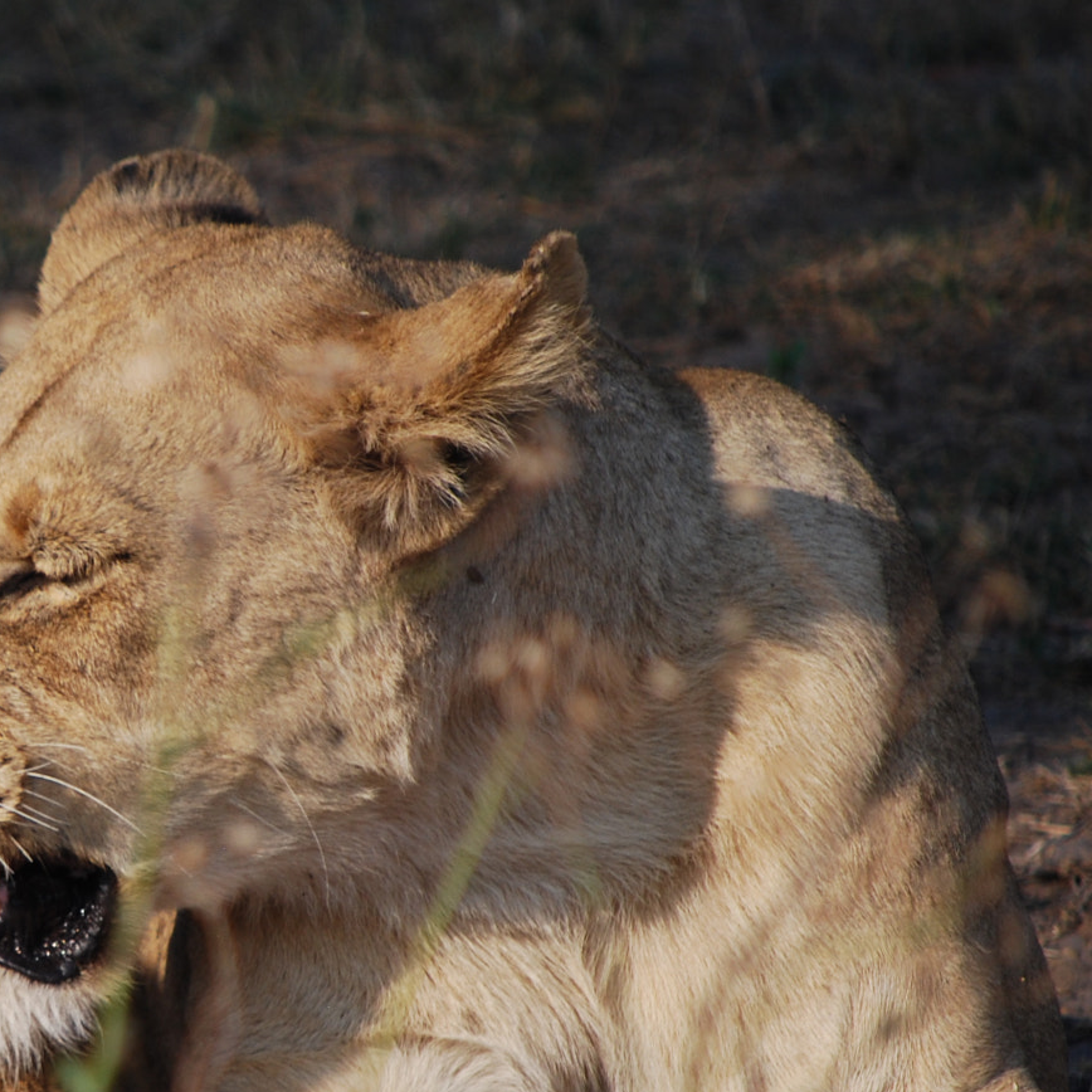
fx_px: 21486
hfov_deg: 2.9
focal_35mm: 602
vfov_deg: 2.9
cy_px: 732
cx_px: -35
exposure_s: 1/640
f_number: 5.6
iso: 200
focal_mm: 200
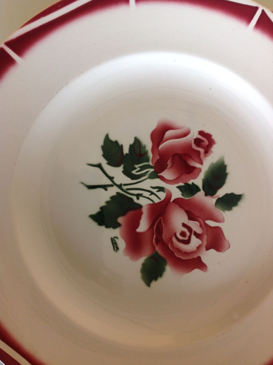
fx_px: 369
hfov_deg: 40.6
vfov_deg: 52.7
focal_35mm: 35
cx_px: 136
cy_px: 182
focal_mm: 4.28
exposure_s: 1/15
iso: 80
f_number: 2.4
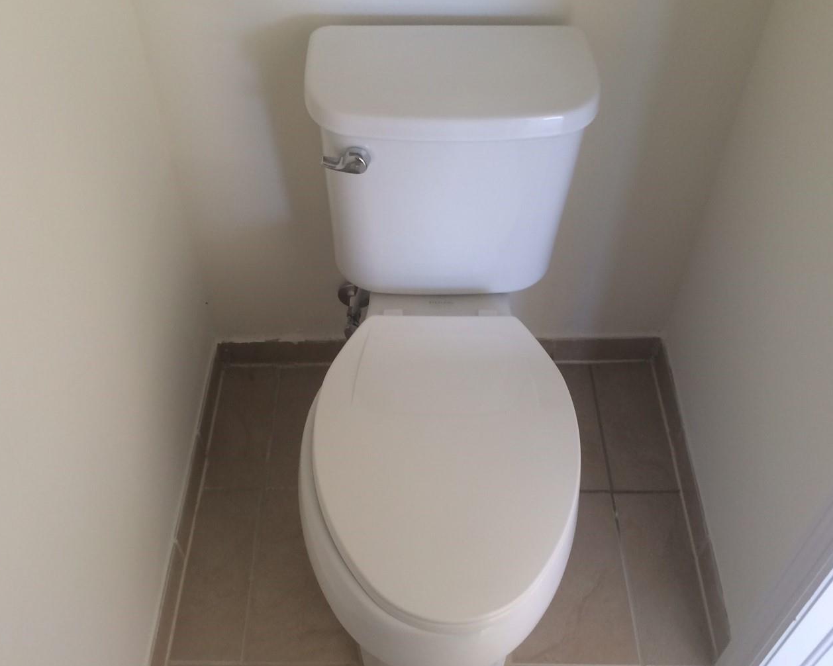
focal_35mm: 36
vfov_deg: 41.1
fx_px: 887
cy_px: 321
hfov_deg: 50.3
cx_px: 393
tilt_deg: -48.3
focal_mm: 4.15
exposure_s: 1/30
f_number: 2.2
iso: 32
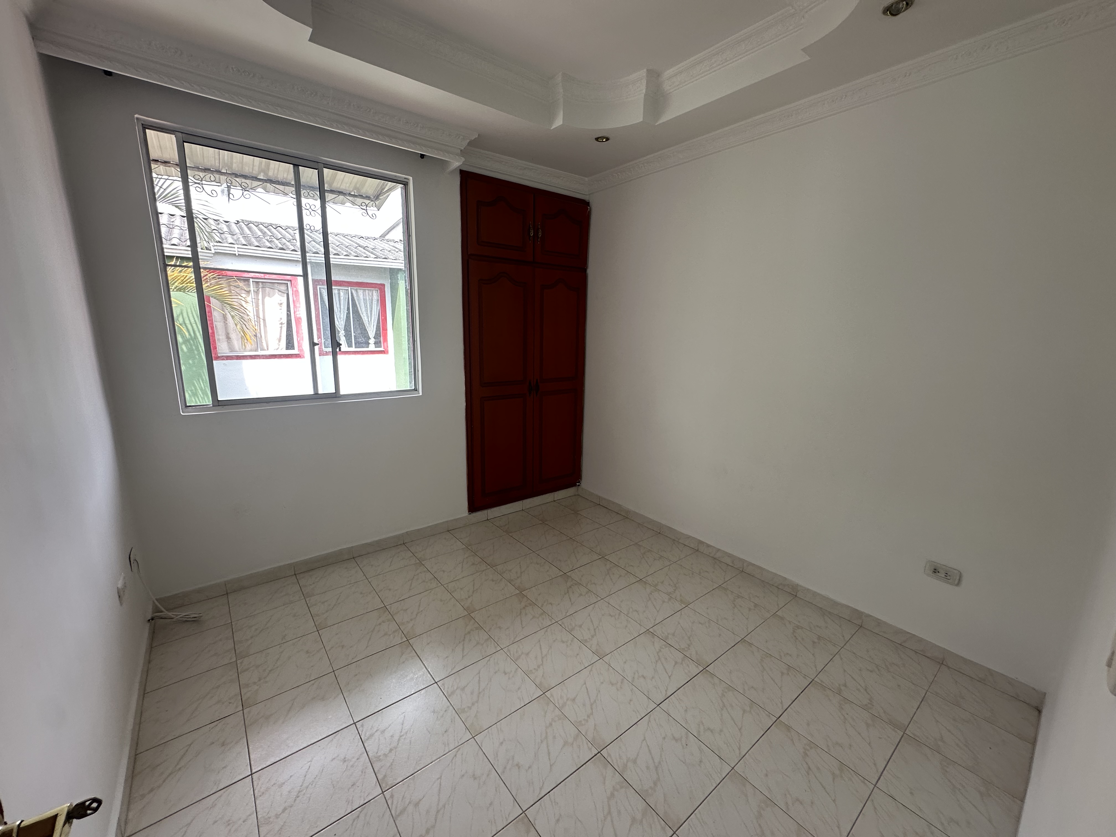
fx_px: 451
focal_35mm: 14
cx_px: 558
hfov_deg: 102.1
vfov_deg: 85.7
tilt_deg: -12.1
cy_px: 418
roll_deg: -1.5
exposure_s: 1/99
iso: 50
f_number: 2.2
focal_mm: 2.22
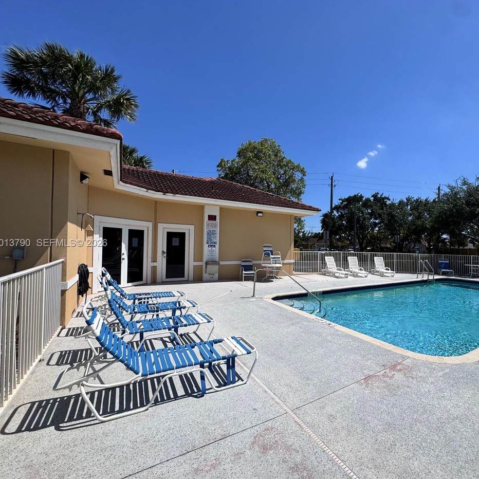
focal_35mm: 17
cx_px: 308
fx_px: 266
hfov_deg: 81.9
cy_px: 244
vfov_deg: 84.0
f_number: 2.2
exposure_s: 1/3906
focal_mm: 2.22
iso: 40
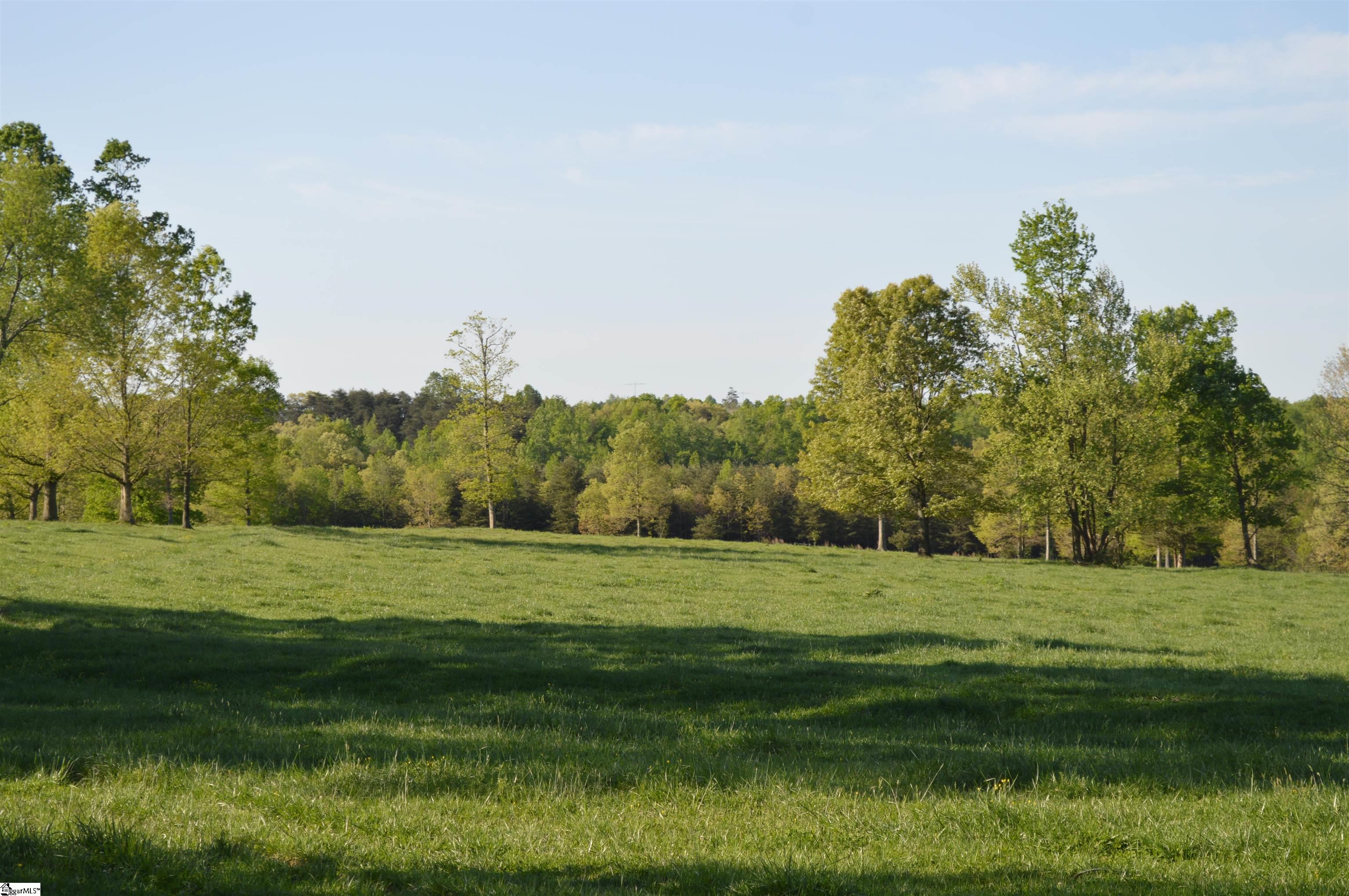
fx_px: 3088
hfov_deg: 24.6
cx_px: 674
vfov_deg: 16.5
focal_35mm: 82
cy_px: 448
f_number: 7.1
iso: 100
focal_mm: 55
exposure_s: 1/200
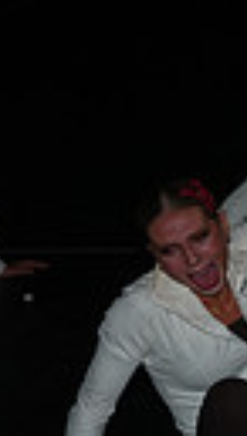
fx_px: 1634
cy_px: 232
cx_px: 826
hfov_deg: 7.3
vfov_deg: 15.2
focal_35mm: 141
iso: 1250
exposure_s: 1/250
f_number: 8
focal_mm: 30
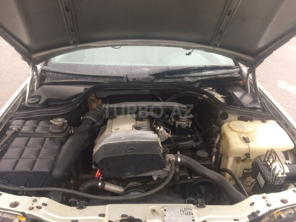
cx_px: 148
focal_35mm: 29
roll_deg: +0.2
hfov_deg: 61.7
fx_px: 248
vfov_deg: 48.2
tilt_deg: -25.8
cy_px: 111
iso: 50
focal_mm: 4.15
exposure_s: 1/100
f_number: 2.2
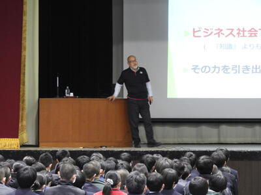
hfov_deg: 9.0
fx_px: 1659
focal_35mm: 220
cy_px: 98
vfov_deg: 6.8
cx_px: 130
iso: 800
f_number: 5.3
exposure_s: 1/10
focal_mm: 39.4
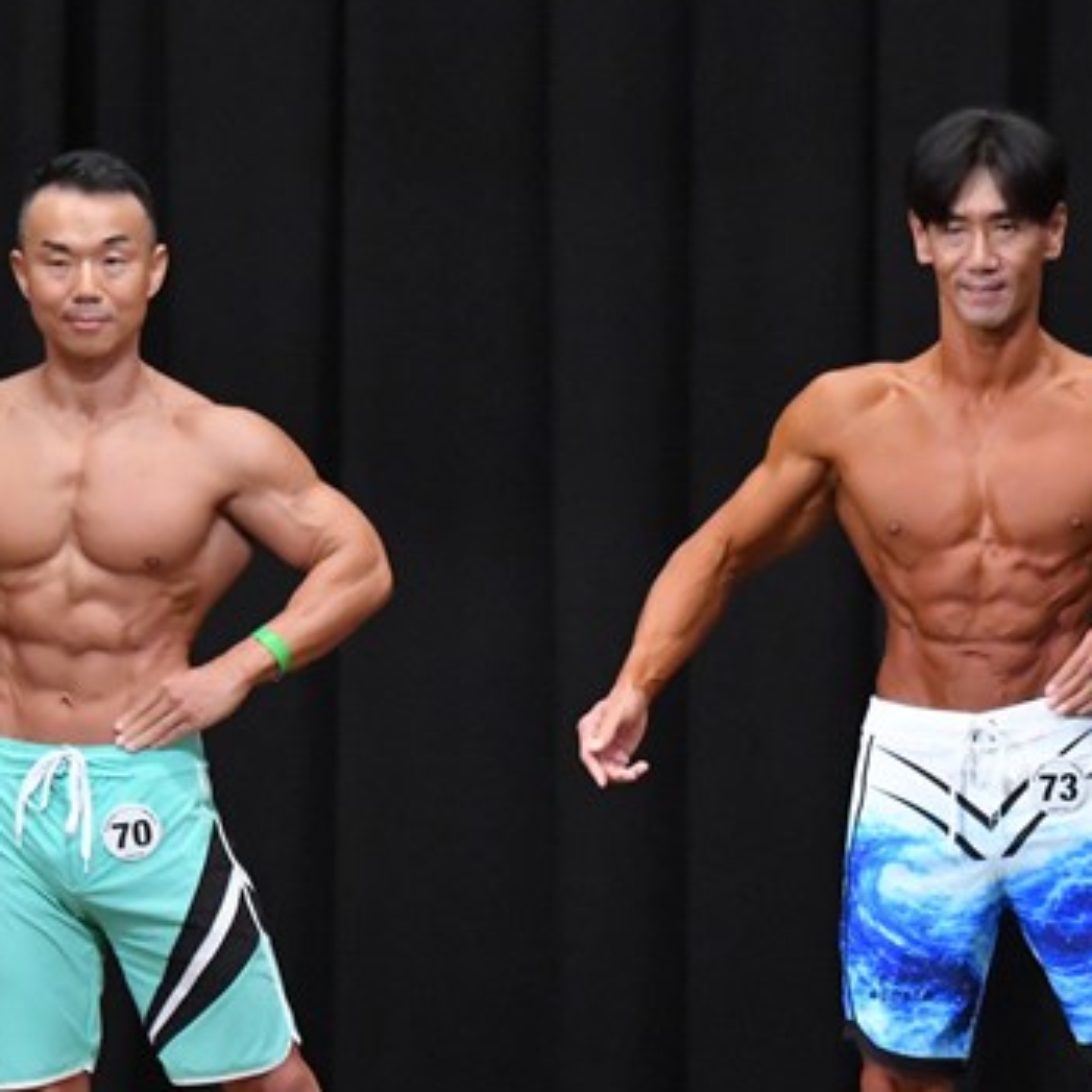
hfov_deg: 4.1
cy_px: 763
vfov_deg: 4.1
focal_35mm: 425
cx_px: 496
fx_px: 15168
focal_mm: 150
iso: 8000
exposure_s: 1/400
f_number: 5.6
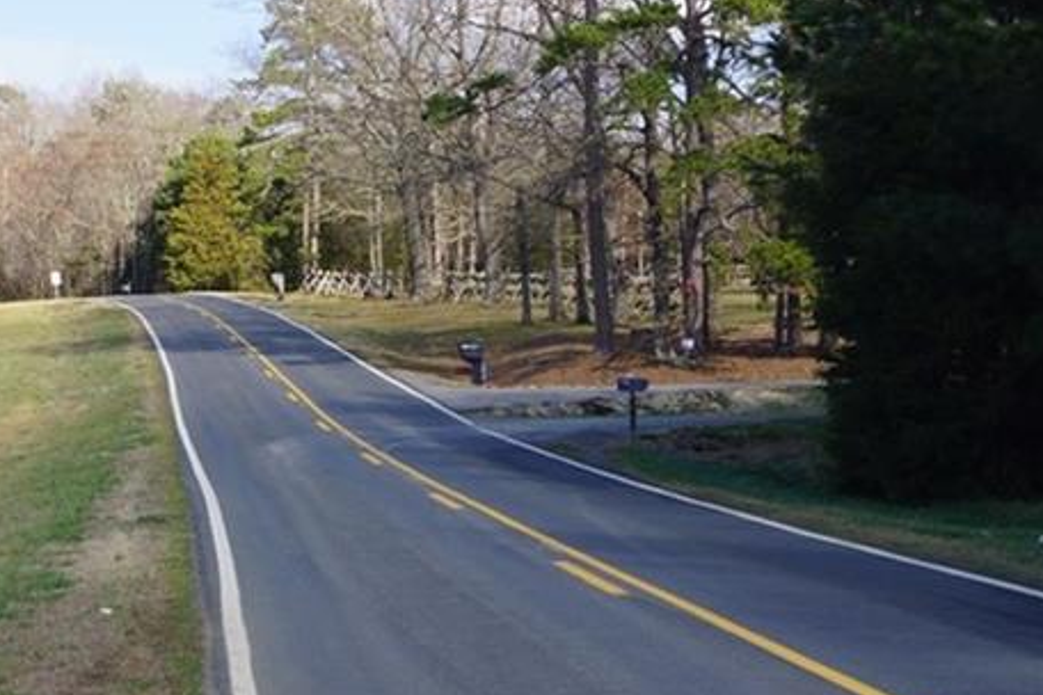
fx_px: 2926
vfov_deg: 13.5
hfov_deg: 20.0
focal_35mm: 101
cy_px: 400
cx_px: 201
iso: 100
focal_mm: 30
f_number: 13
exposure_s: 1/100
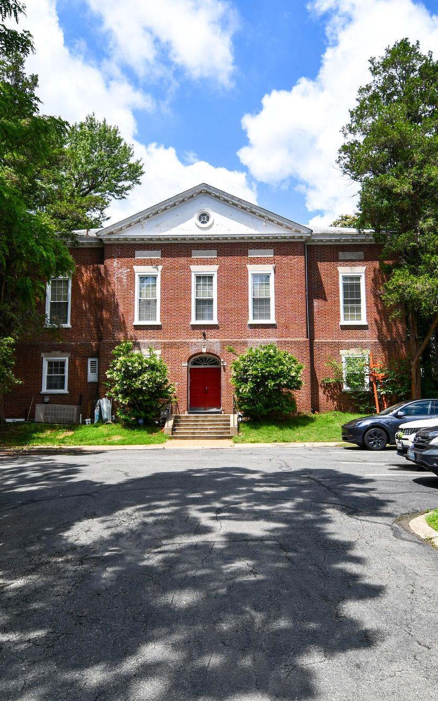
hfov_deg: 44.5
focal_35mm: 28
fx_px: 535
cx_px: 202
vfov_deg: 66.5
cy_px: 353
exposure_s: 1/250
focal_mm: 12
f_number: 8
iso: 100
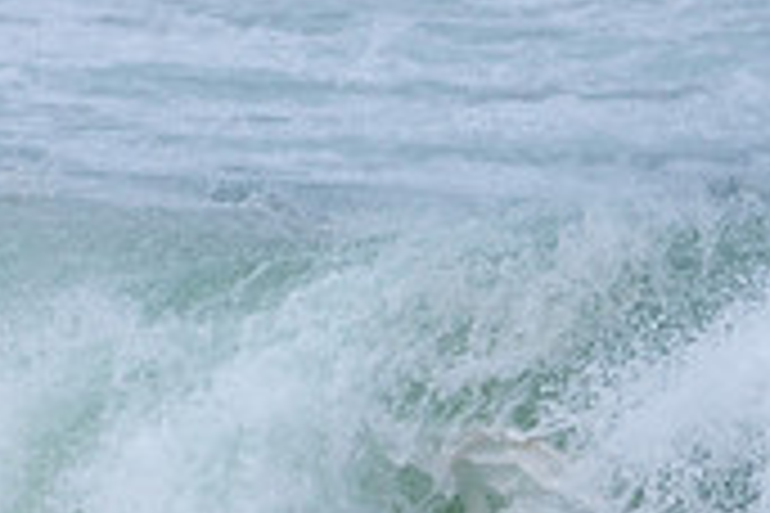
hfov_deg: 0.8
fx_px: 54516
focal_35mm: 2549
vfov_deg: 0.5
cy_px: 862
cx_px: 423
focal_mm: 500
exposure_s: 1/1000
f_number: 5.6
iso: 320
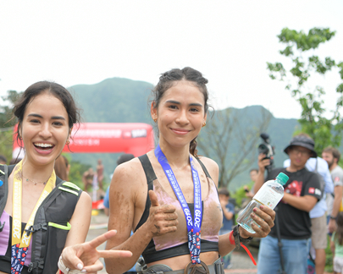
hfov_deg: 31.0
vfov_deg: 25.3
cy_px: 167
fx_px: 609
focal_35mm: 60
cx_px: 97
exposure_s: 1/500
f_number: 2.8
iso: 220
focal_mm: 36
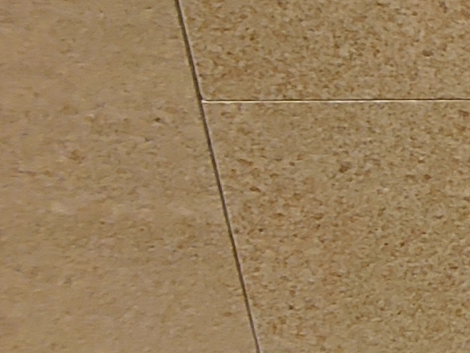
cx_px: 1029
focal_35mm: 82
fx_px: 1114
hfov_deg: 16.1
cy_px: -123
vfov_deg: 16.8
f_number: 2.4
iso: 500
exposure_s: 1/17
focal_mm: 1.75
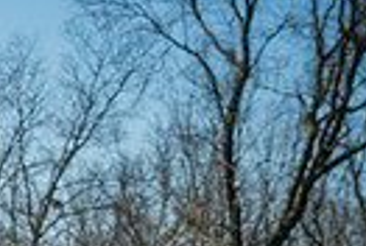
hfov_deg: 8.7
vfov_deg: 6.1
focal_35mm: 221
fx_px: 2252
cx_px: -427
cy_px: 488
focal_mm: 50
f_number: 9
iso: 400
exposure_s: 1/640
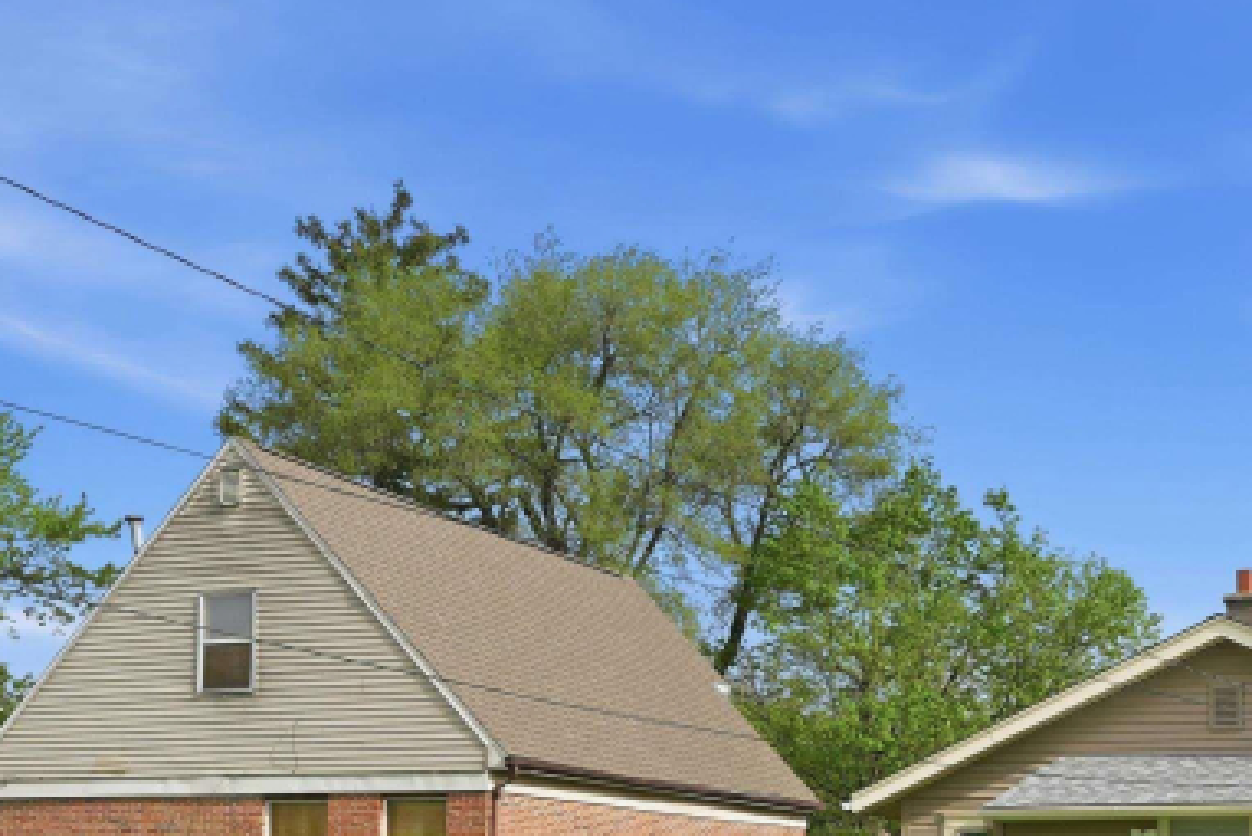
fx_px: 1844
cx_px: 1036
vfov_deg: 24.5
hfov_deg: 36.0
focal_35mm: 53
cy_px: 813
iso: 100
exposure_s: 1/1000
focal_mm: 18
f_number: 4.5
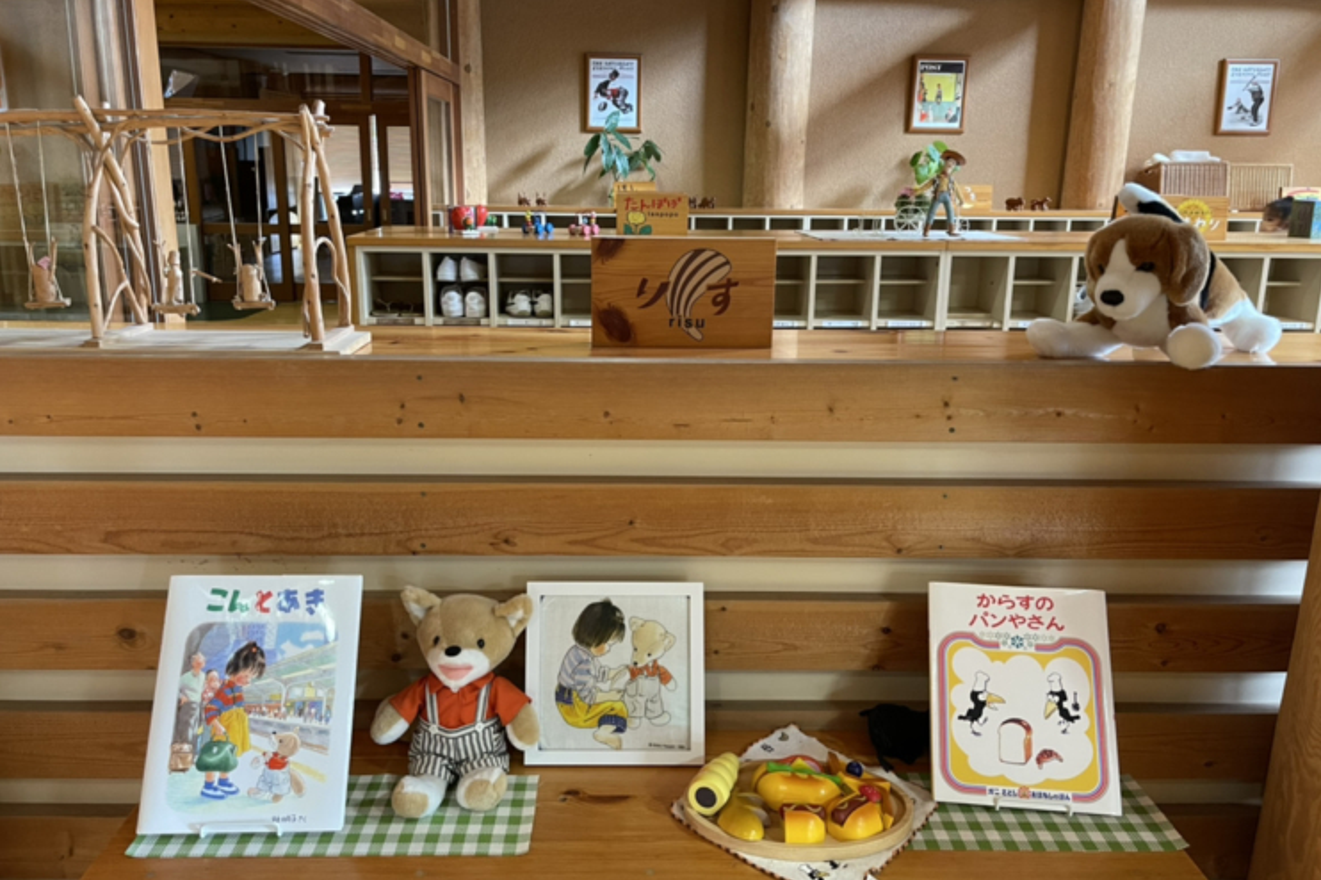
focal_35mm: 28
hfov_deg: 65.5
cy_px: 410
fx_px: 1027
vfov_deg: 46.3
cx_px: 646
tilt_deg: -13.4
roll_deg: +0.0
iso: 320
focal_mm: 5.1
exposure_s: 1/60
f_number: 1.6
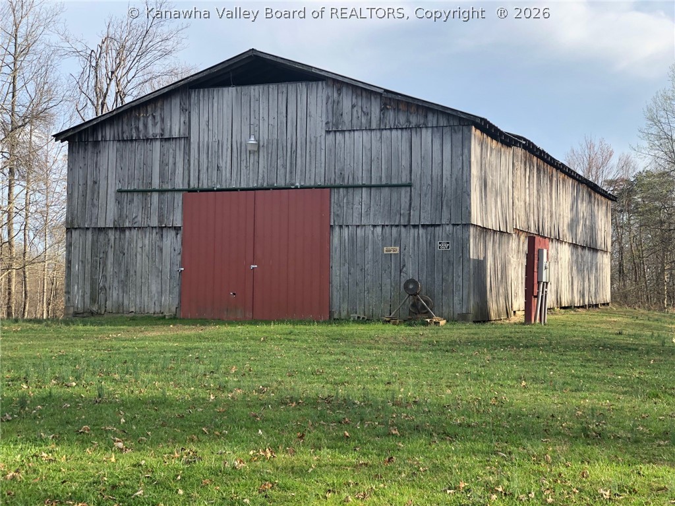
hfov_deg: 33.8
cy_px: 253
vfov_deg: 25.7
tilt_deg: +0.2
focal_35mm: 57
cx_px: 338
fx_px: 1111
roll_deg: -1.0
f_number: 2.8
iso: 20
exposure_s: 1/300
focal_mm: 6.6
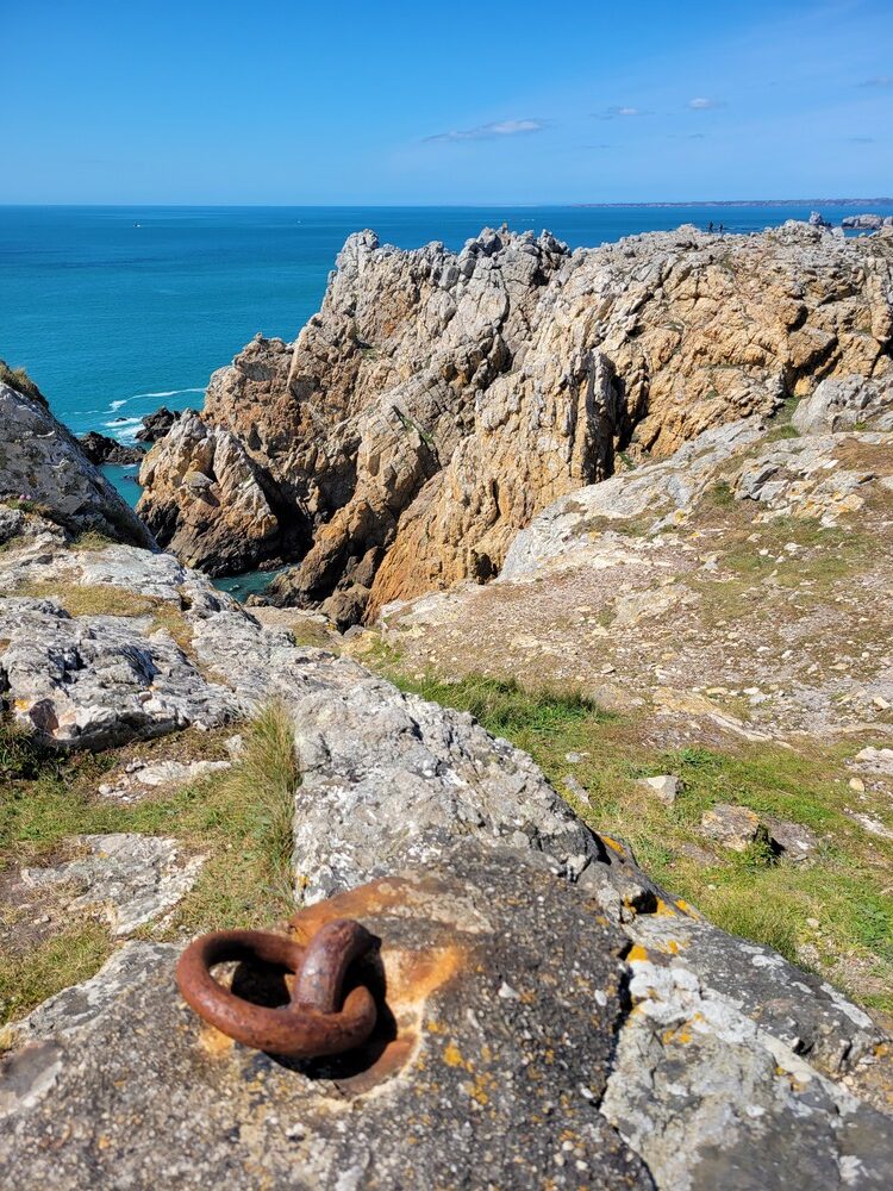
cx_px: 446
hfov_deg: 53.1
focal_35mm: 26
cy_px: 596
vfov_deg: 67.3
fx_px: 894
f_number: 1.8
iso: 40
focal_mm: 5.4
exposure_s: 1/2463
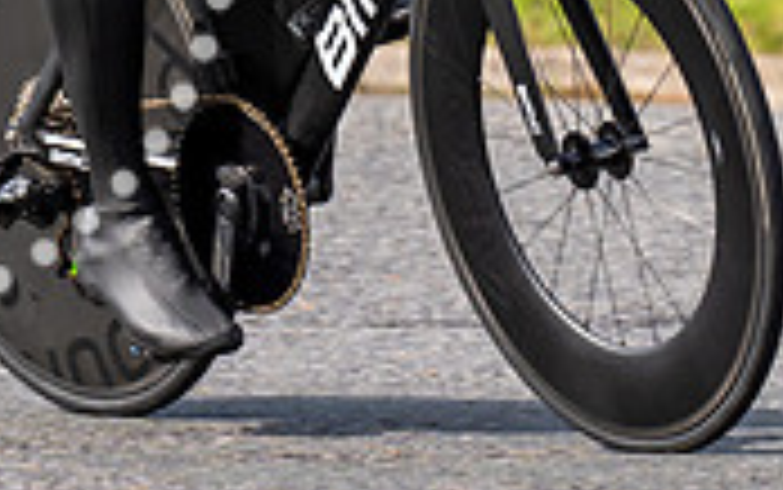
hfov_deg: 2.6
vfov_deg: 1.6
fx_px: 17531
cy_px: -399
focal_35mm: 821
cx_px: 596
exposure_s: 1/1000
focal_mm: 151
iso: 125
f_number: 4
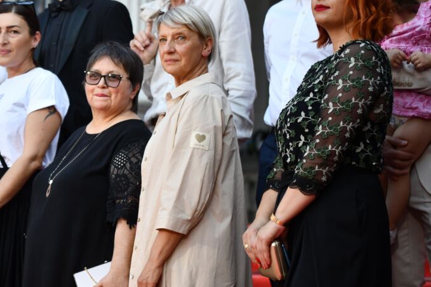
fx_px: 1496
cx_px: 64
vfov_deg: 10.9
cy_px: 53
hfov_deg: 16.2
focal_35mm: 125
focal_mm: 70
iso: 1000
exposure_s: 1/2000
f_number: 2.8
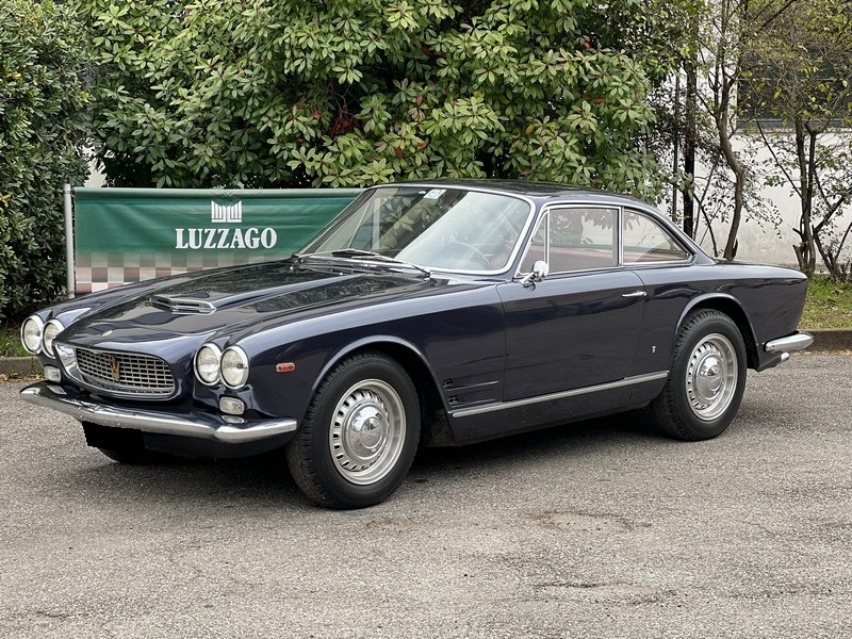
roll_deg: -0.2
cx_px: 426
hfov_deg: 25.3
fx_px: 1895
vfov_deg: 19.1
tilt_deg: -5.9
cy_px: 320
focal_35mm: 77
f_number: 2.8
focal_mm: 9
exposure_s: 1/121
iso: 25
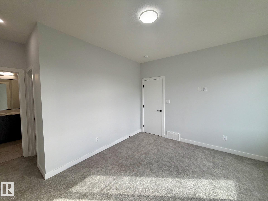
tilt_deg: -1.6
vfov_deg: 85.7
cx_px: 134
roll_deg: +1.0
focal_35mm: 14
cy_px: 100
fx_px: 108
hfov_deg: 102.1
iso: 40
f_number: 2.2
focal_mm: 2.22
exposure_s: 1/120
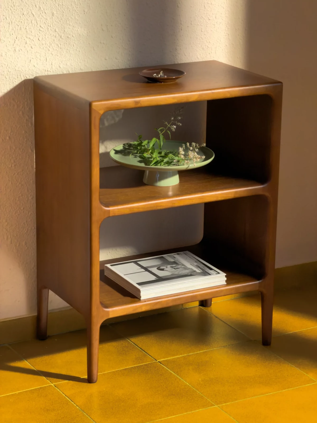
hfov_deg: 14.8
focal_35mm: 100
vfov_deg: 19.6
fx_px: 1221
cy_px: 212
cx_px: 158
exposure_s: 1/81
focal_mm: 16.9
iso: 500
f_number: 2.8
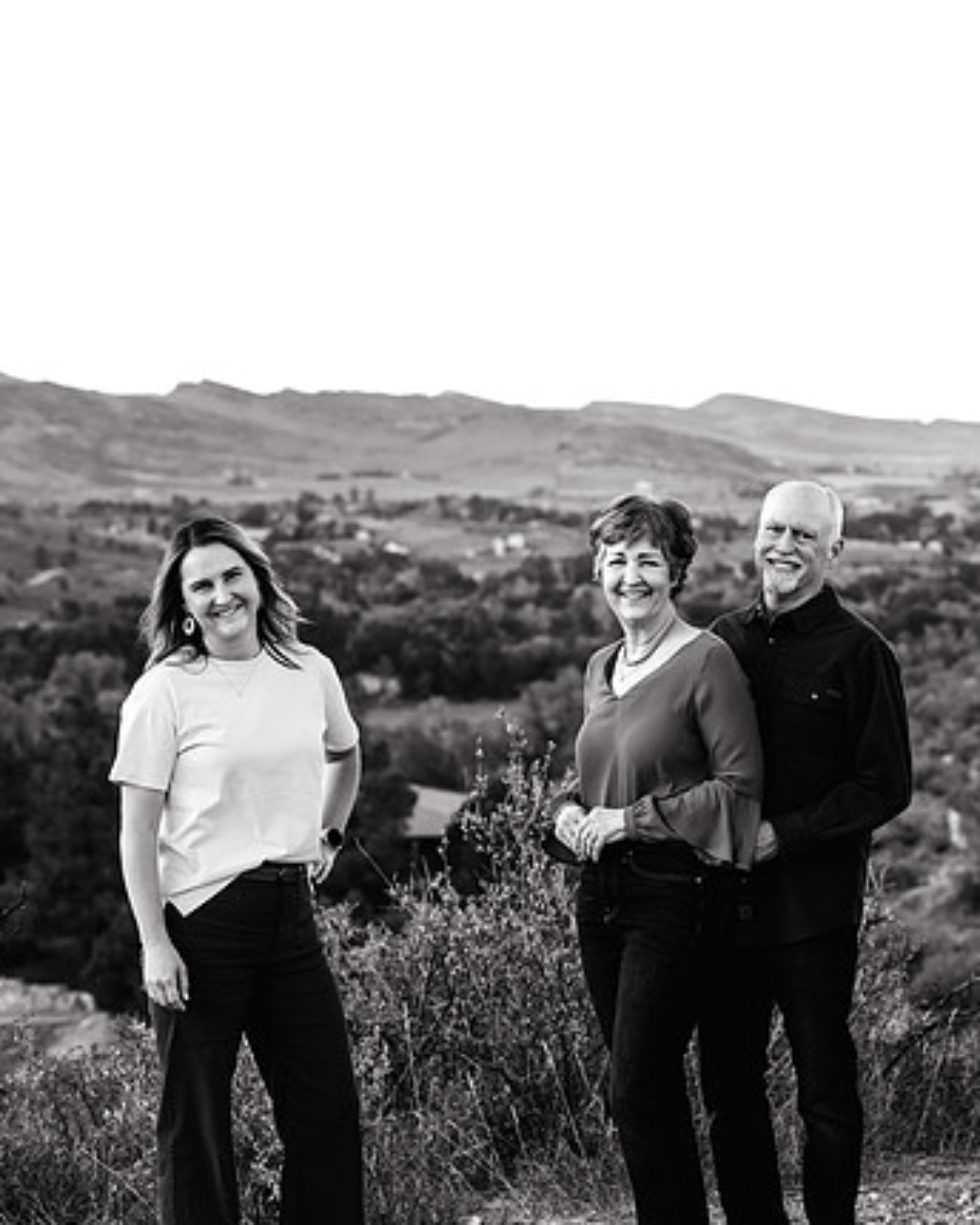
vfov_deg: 14.4
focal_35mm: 134
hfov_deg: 11.5
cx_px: 775
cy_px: 617
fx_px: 4858
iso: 500
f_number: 5.6
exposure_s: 1/160
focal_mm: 94
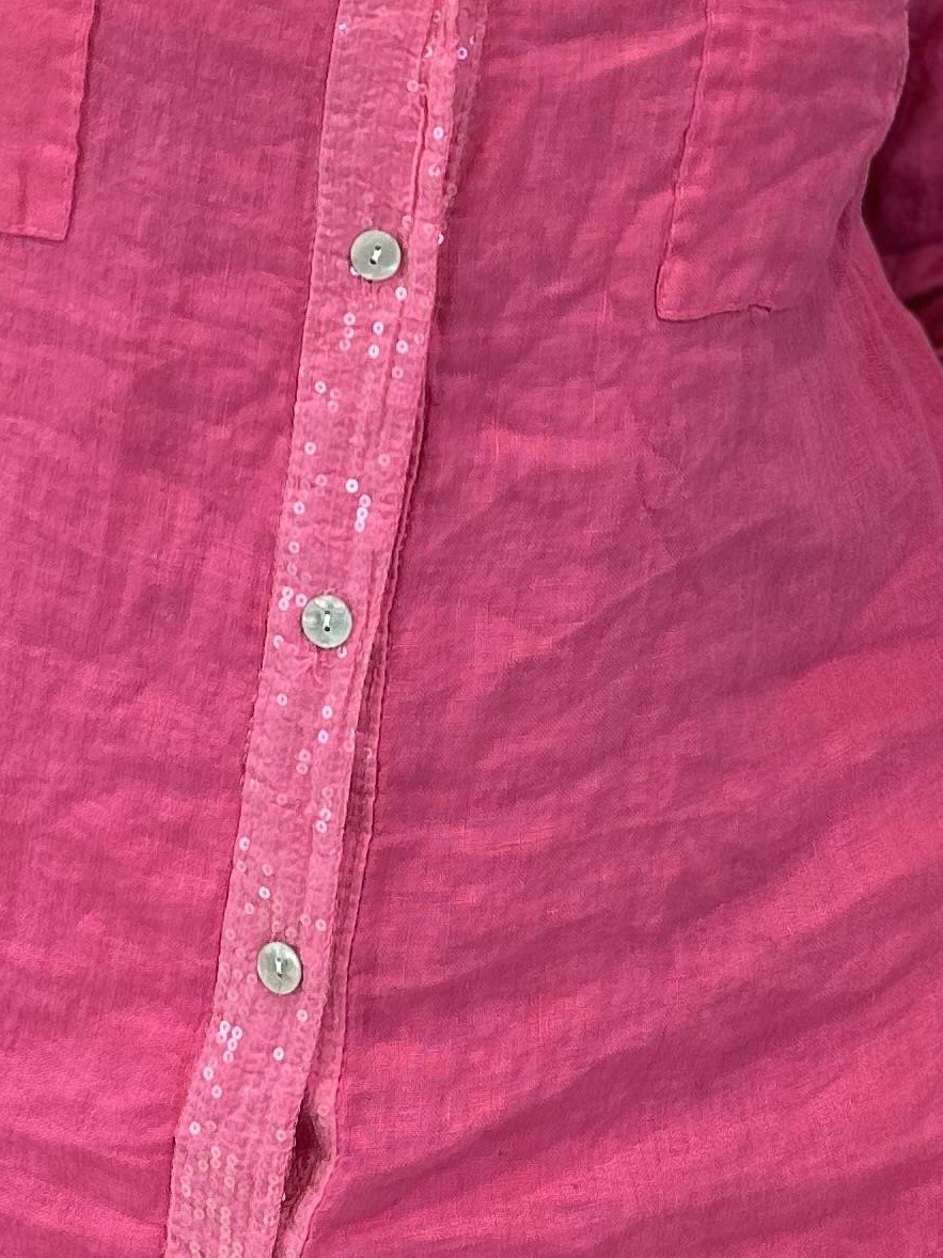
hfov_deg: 16.6
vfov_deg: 20.8
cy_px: -175
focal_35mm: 89
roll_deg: +0.1
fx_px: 3234
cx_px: 373
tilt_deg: -7.1
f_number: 1.5
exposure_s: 1/100
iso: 64
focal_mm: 5.7
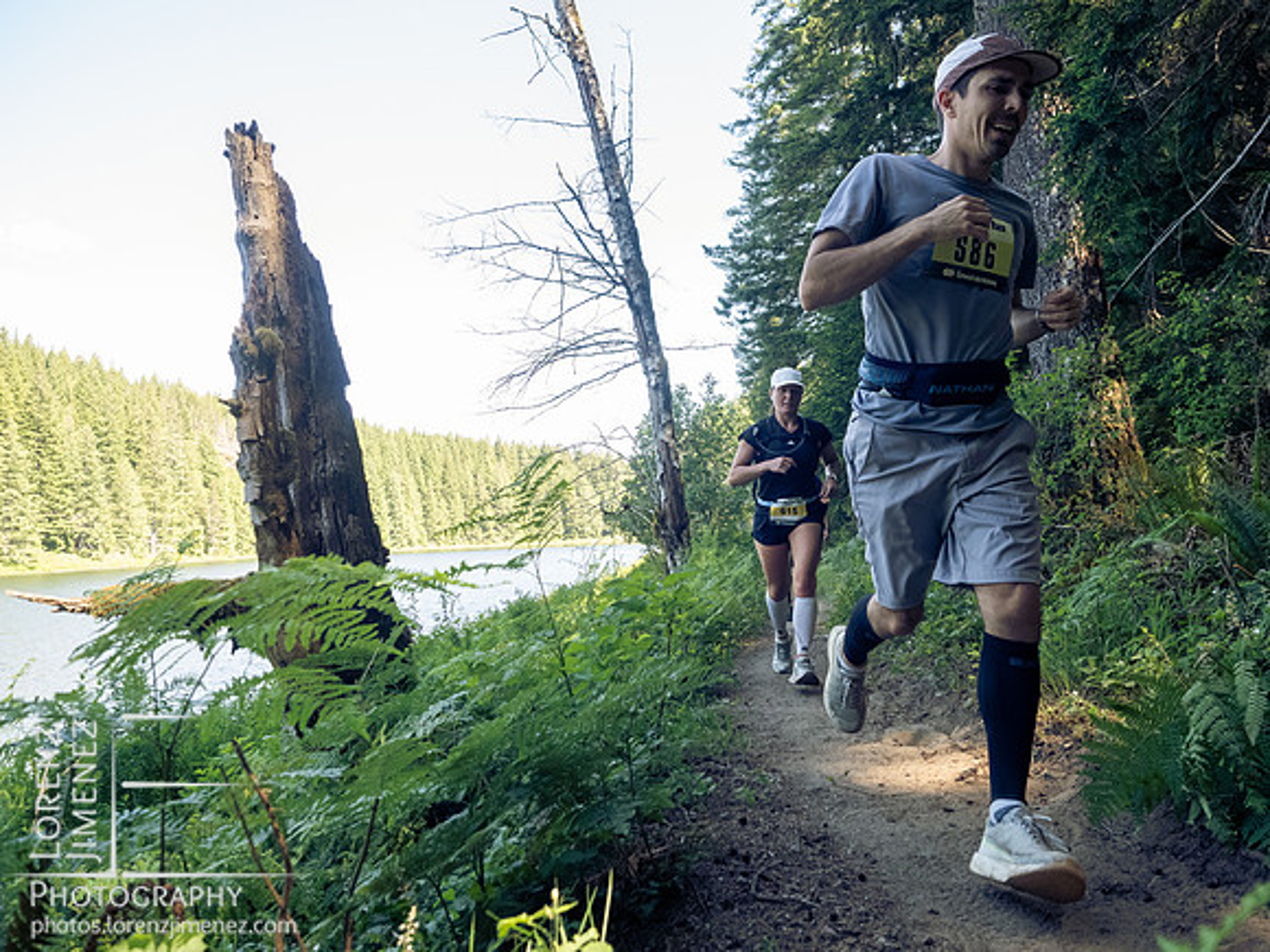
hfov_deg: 71.6
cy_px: 476
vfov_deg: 56.8
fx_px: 881
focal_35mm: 24
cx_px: 635
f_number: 3.2
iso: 1600
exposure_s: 1/1000
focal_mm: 12
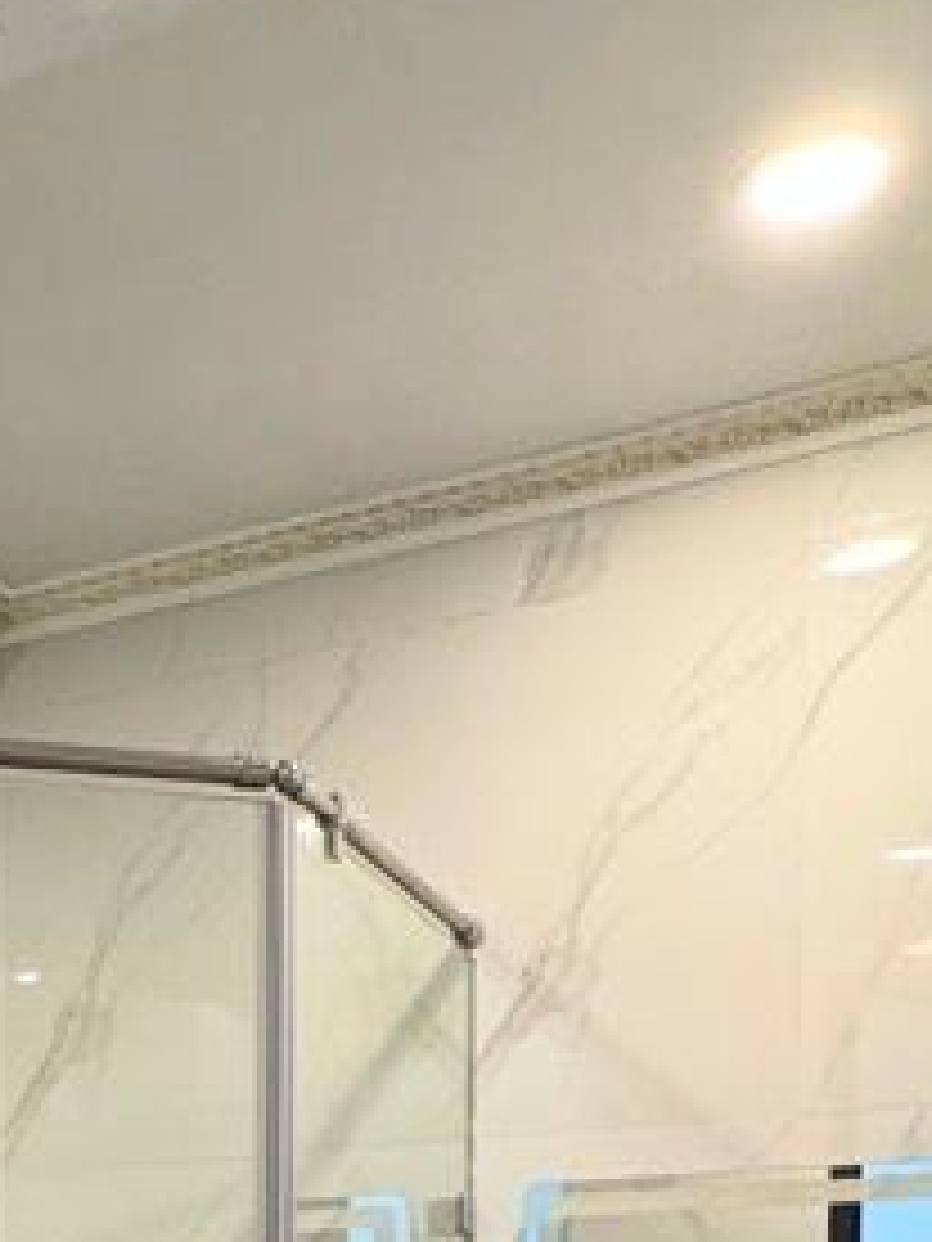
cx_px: -99
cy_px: 1516
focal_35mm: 52
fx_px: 1867
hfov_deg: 25.9
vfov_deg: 30.7
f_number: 2.2
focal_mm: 2.22
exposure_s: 1/100
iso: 250
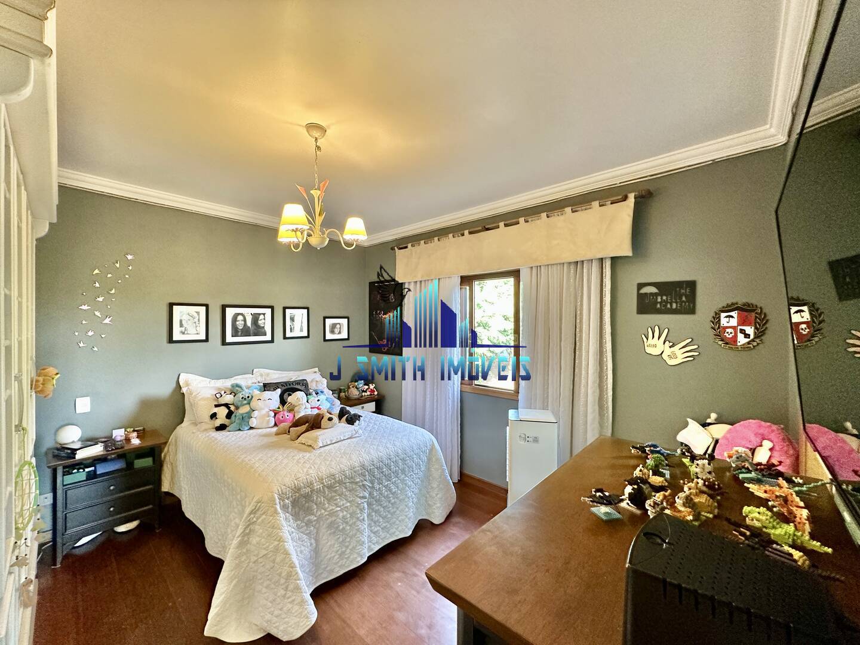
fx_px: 348
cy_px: 322
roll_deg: -0.1
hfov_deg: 102.1
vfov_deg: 85.7
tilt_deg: -0.1
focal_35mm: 14
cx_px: 430
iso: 320
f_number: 2.2
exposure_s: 1/60
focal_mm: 2.22
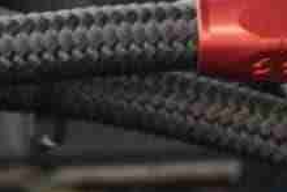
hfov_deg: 6.0
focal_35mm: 331
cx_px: 617
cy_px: -69
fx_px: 2640
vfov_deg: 4.1
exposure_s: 1/60
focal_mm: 30
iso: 200
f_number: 4
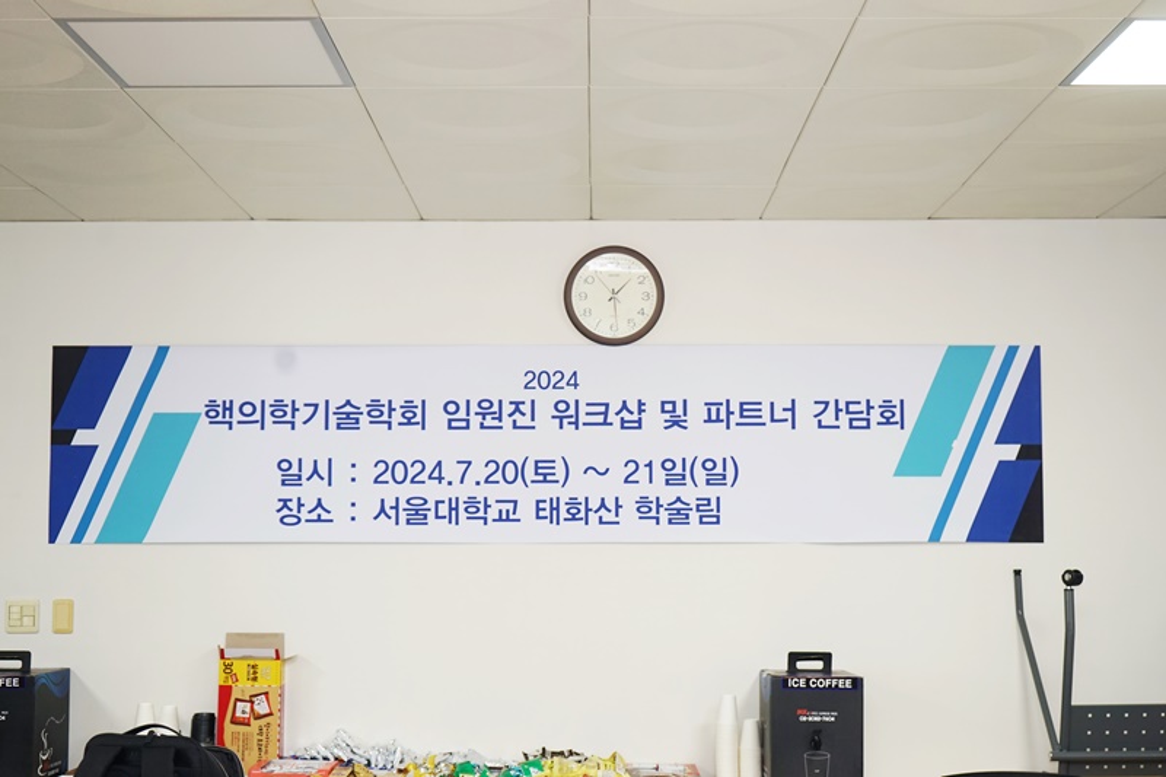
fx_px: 1684
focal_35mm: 52
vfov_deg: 26.0
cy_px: 388
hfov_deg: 38.2
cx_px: 583
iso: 400
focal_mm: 52
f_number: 4.5
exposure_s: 1/100
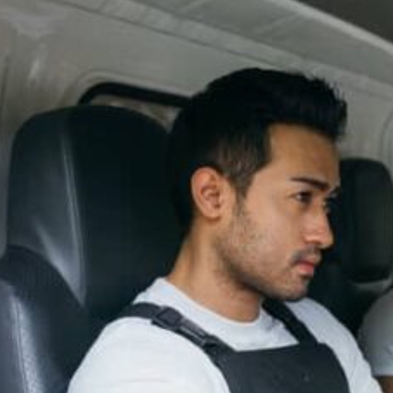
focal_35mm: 83
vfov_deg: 20.7
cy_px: 286
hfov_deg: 19.9
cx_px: 445
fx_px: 1066
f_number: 3.5
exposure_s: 1/250
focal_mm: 37
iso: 200
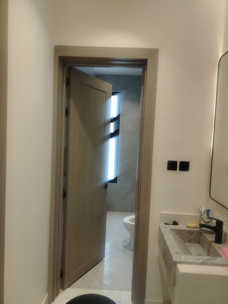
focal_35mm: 24
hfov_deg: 56.8
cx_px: 114
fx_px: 211
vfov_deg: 71.6
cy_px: 152
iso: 1744
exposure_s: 1/100
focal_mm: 5.25
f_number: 1.75
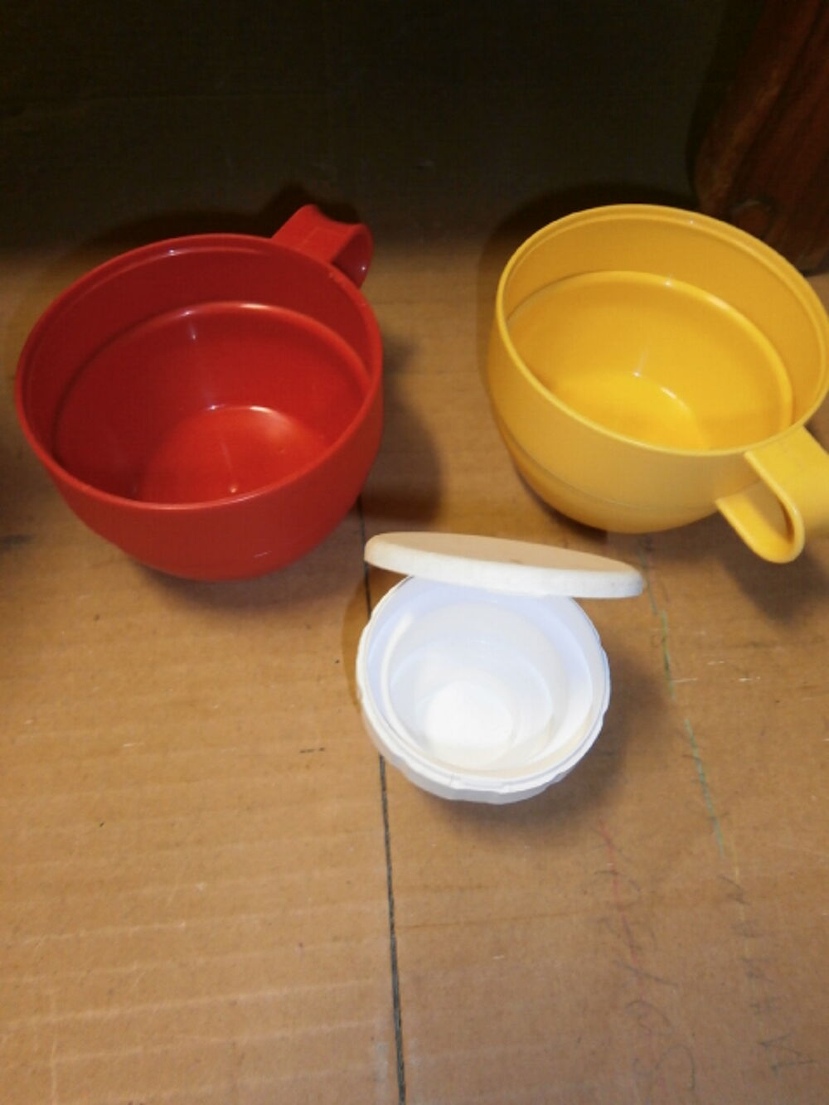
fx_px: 830
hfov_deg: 53.1
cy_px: 552
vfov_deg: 67.3
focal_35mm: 26
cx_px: 414
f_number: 2.8
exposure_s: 1/30
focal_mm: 4.7
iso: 200
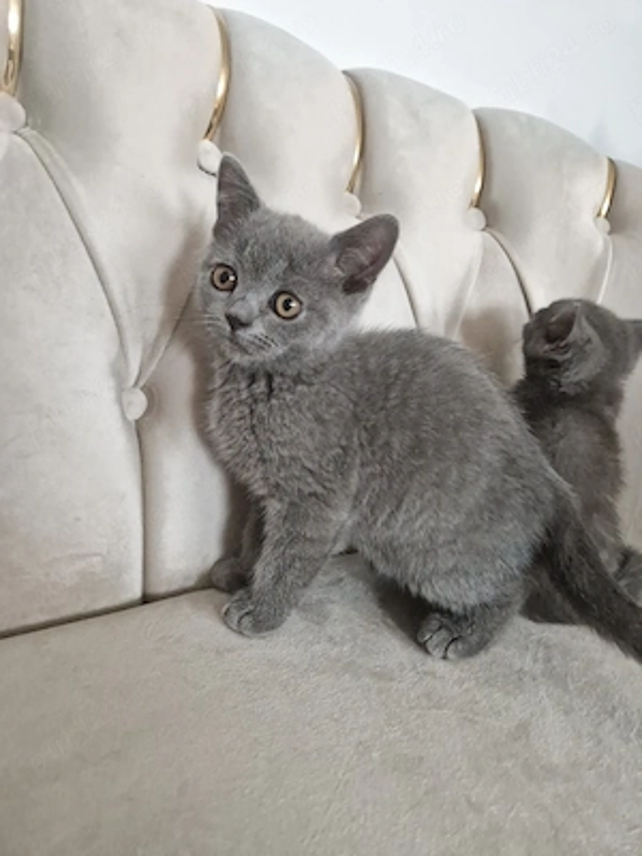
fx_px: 569
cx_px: 321
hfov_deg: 58.9
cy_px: 428
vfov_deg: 73.9
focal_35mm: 23
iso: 1000
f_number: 1.8
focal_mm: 5.4
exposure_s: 1/100
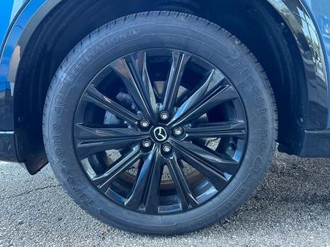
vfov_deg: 48.2
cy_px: 112
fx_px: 276
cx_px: 159
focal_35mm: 29
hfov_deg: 61.6
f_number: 1.5
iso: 200
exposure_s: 1/60
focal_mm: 5.7
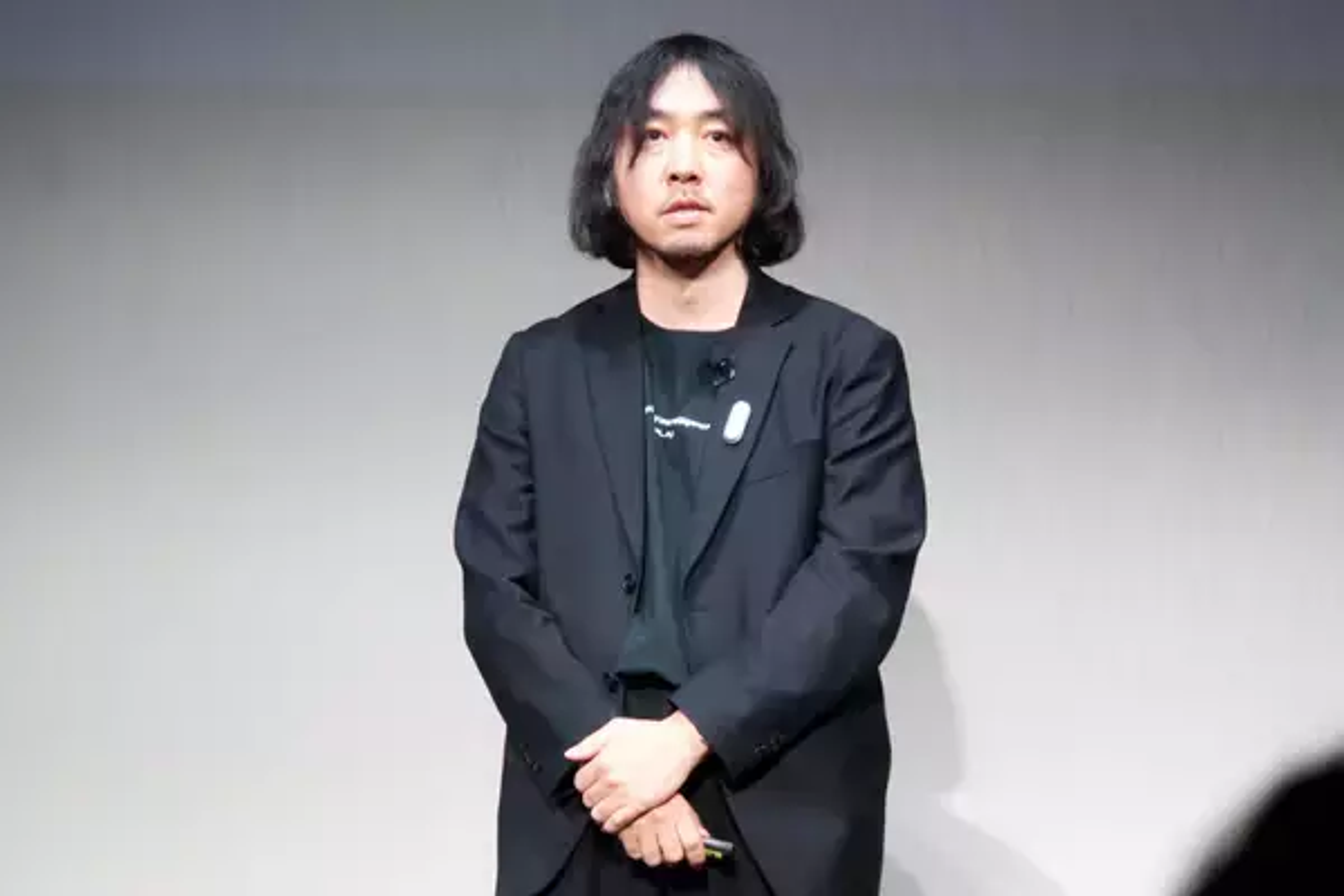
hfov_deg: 12.4
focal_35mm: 166
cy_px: 448
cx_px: 672
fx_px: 6197
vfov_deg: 8.3
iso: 12800
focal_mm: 166
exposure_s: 1/60
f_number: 5.6
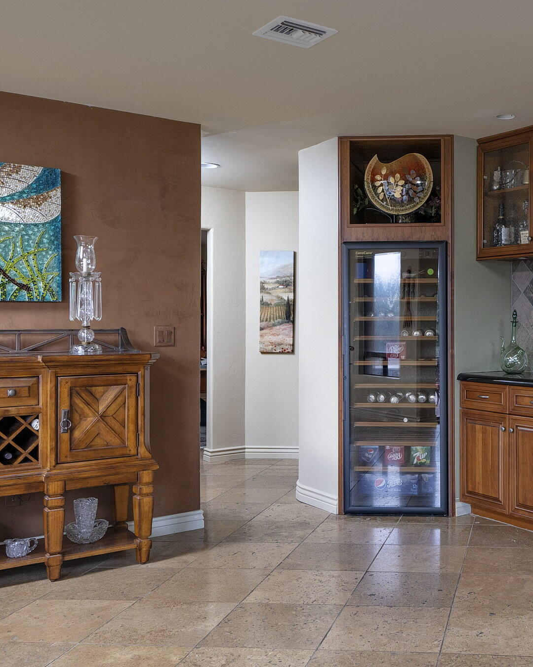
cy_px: 329
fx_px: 730
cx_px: 470
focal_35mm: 37
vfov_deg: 49.1
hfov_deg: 37.7
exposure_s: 1/25
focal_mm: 19
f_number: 7.1
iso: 200
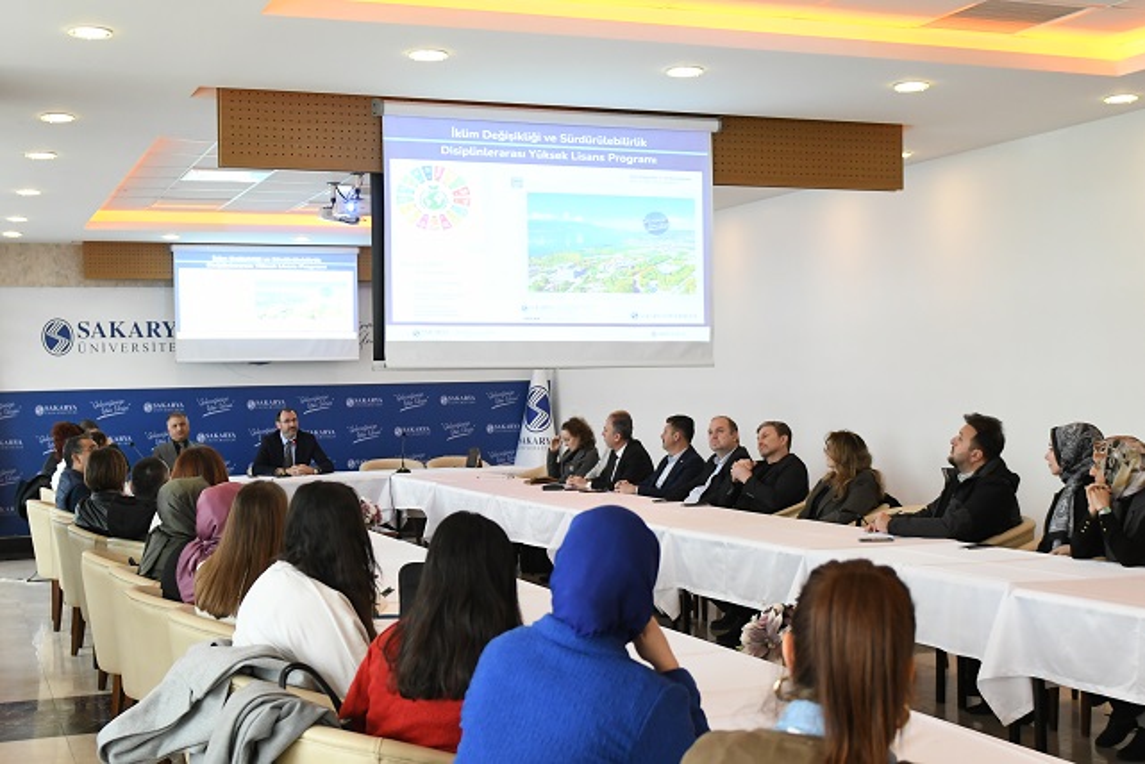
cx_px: 572
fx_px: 1527
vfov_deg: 28.1
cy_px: 382
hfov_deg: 41.1
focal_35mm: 48
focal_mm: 24
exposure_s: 1/125
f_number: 2.8
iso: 1600
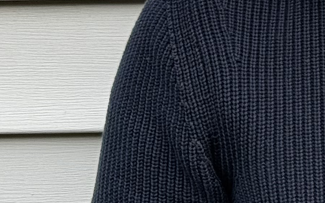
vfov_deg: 5.6
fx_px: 2028
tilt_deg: +1.1
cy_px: -174
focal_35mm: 229
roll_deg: +0.0
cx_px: 493
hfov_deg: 8.9
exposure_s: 1/251
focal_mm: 6.76
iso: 64
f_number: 1.78
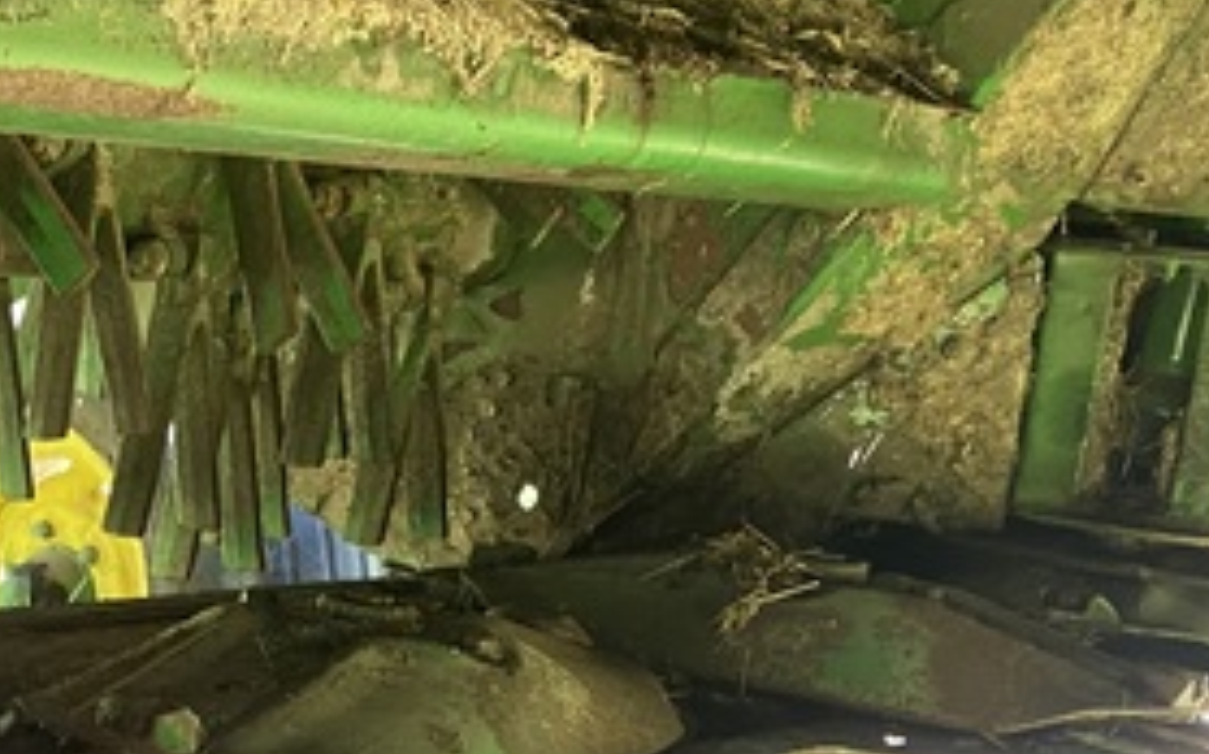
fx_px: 2601
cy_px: 615
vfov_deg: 16.4
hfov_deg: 24.7
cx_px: -56
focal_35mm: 79
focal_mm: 4.25
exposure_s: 1/85
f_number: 1.8
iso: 125
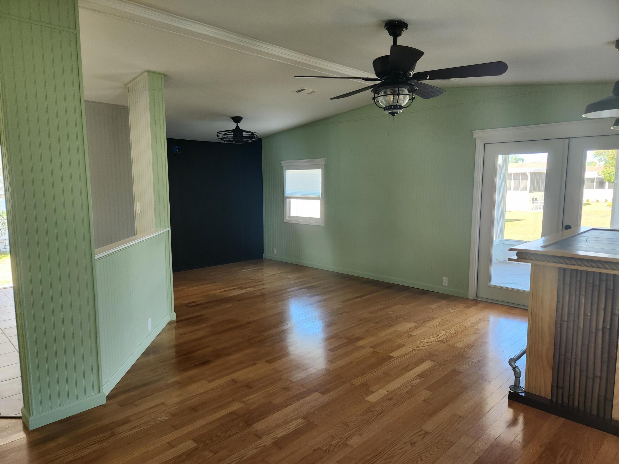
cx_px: 310
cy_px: 232
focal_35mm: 23
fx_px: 411
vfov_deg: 58.9
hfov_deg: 73.9
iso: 160
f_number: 1.8
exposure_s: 1/120
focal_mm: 5.4
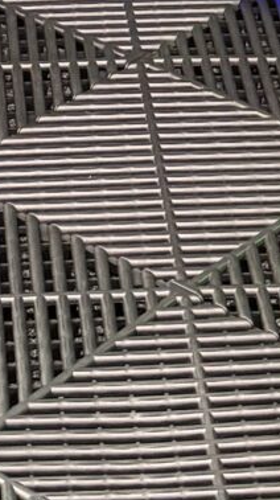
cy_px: -405
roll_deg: -0.4
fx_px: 2540
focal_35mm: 192
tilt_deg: -17.8
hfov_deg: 6.3
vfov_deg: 10.5
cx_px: 66
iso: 400
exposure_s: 1/40
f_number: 1.6
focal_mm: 5.96
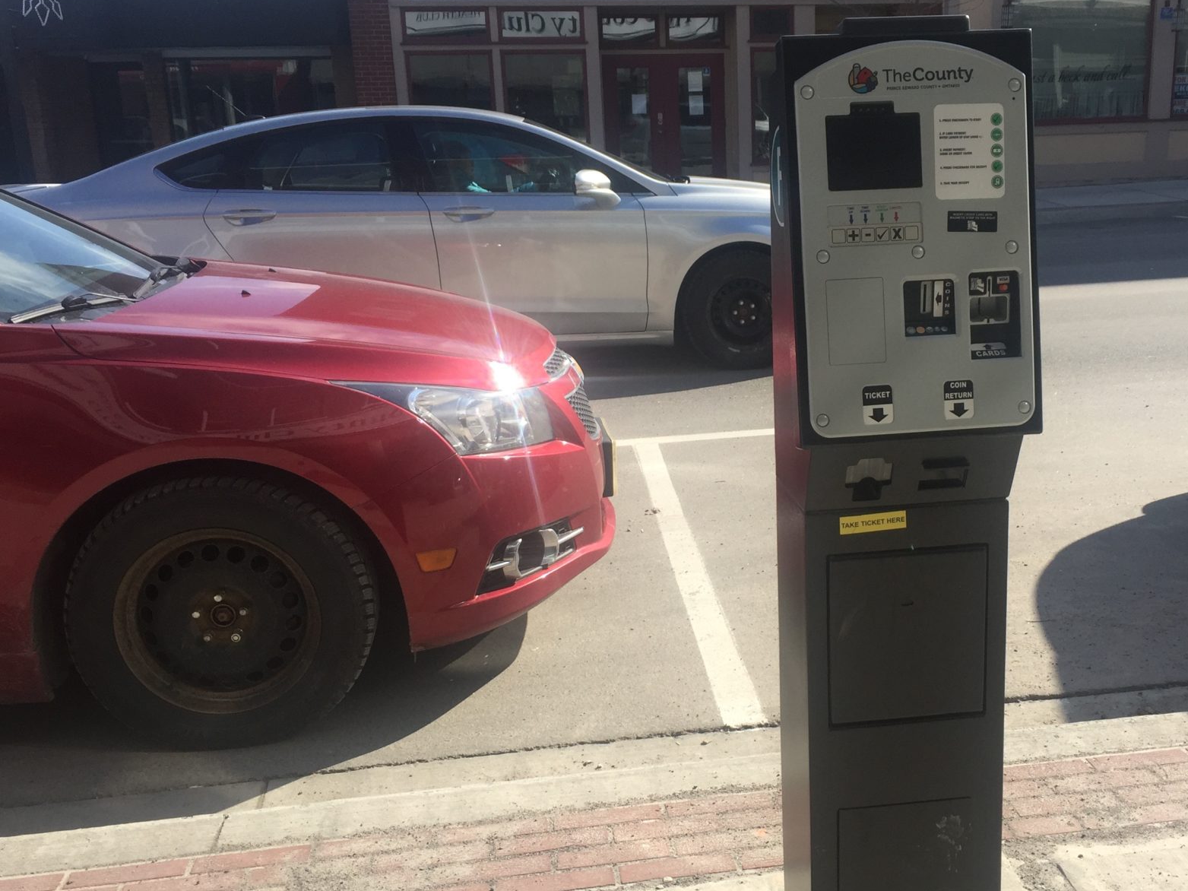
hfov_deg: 48.7
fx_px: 1304
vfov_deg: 37.7
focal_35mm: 38
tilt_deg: -16.3
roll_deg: -0.4
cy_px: 503
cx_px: 718
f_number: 2.2
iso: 32
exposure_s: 1/1582
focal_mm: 4.15
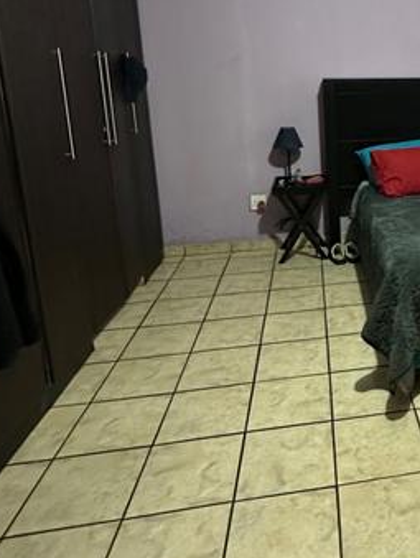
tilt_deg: -11.3
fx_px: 533
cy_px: 179
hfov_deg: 38.4
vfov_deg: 54.0
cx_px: 417
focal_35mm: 33
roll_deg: -1.1
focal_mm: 2.22
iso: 800
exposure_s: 1/50
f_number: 2.2
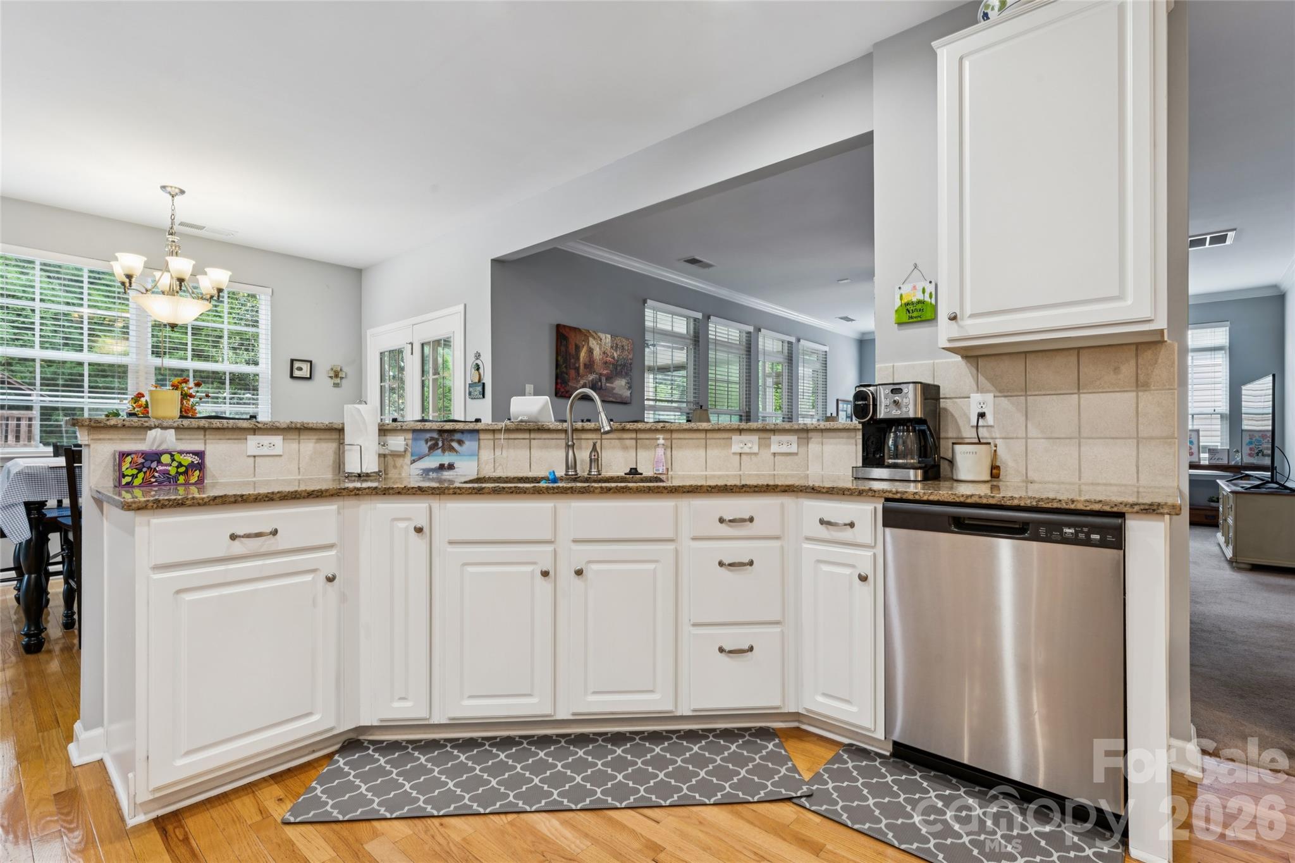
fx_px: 597
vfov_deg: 71.7
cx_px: 648
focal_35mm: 17
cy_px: 432
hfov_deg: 94.6
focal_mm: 16.6
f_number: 13
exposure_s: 1
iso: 100
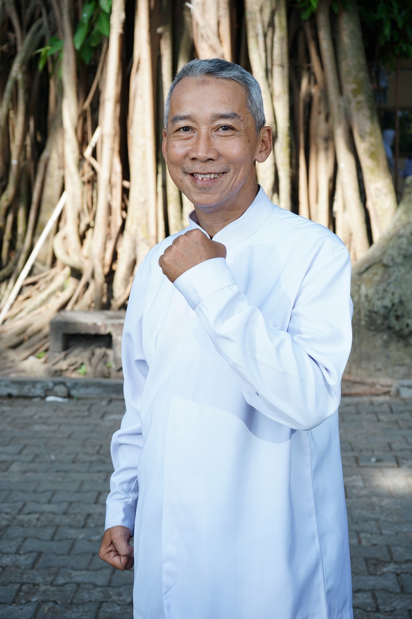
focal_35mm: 54
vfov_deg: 36.9
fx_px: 927
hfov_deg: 25.1
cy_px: 310
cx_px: 206
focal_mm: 54
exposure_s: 1/125
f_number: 6.3
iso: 160
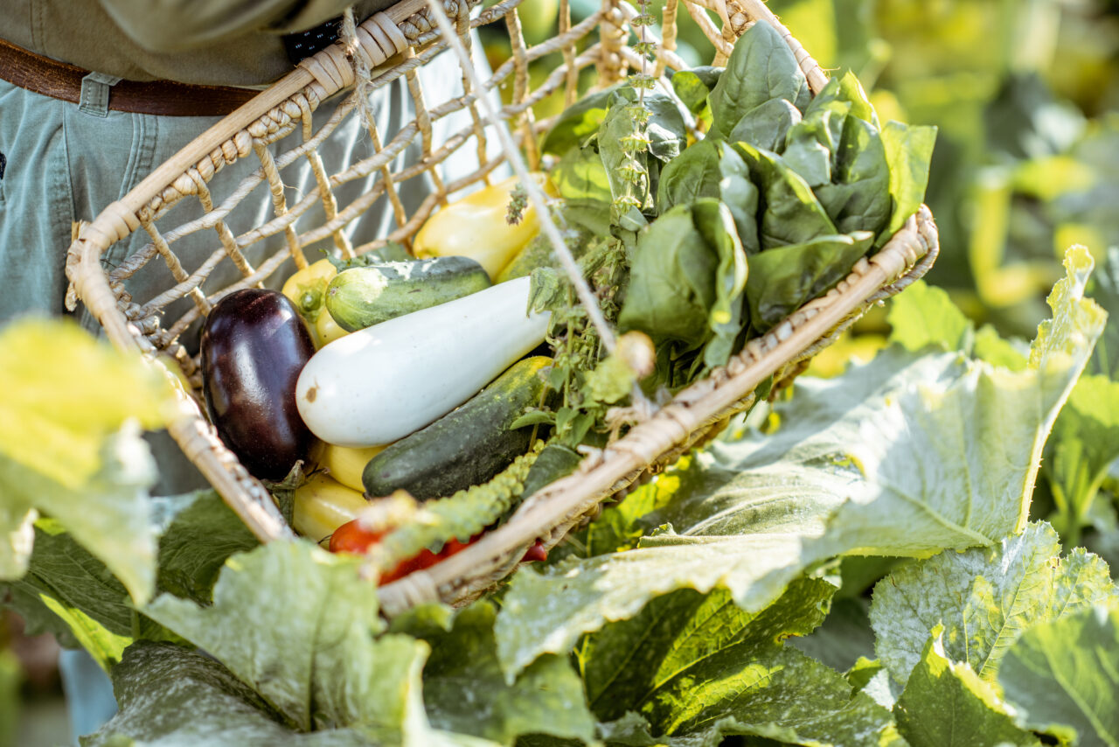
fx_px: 2643
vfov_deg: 16.1
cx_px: 560
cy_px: 374
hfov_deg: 23.9
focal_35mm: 85
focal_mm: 85
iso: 160
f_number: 2.2
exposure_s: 1/1250
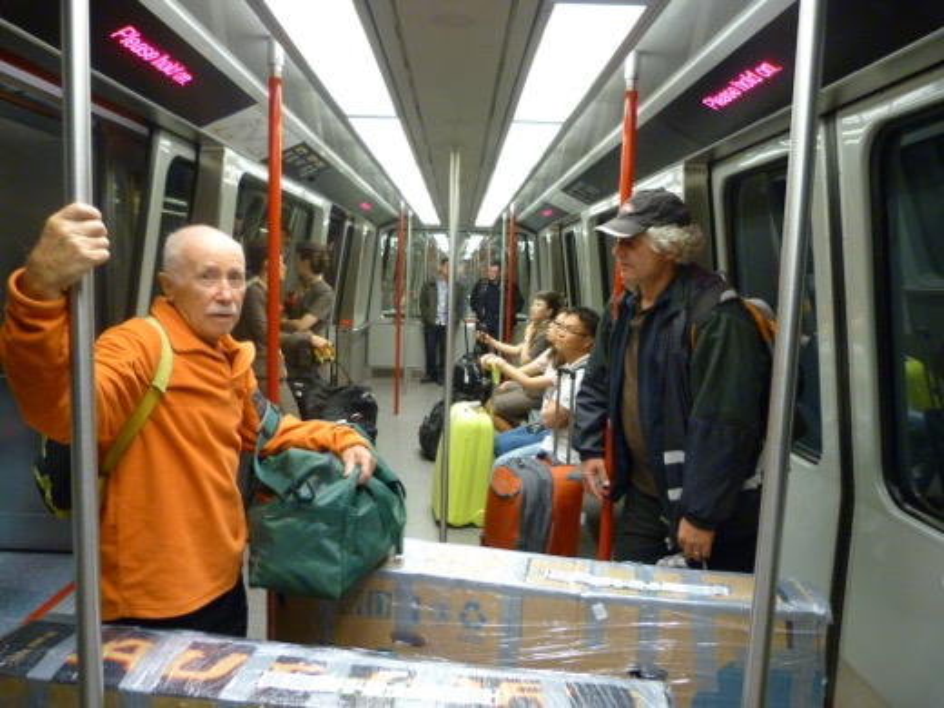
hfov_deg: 69.4
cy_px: 354
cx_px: 472
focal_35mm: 25
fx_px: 682
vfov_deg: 54.9
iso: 400
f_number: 2.8
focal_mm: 4.5
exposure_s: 1/25
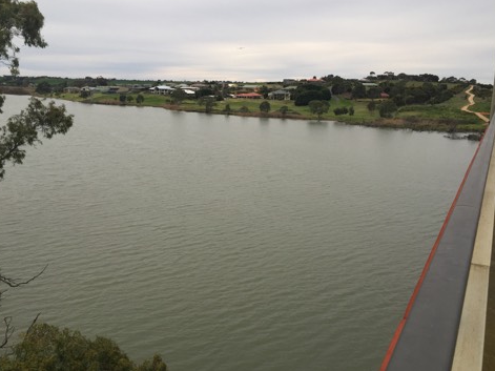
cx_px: 242
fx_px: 457
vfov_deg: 44.1
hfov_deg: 56.8
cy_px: 168
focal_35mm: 32
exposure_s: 1/120
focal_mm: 4.15
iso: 32
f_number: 2.2
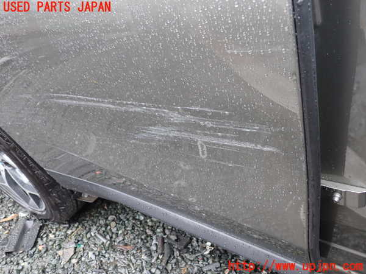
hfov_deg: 60.0
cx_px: 183
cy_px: 137
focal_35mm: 30
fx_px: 317
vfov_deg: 46.8
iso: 200
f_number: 2.3
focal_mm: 5.4
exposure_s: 1/60
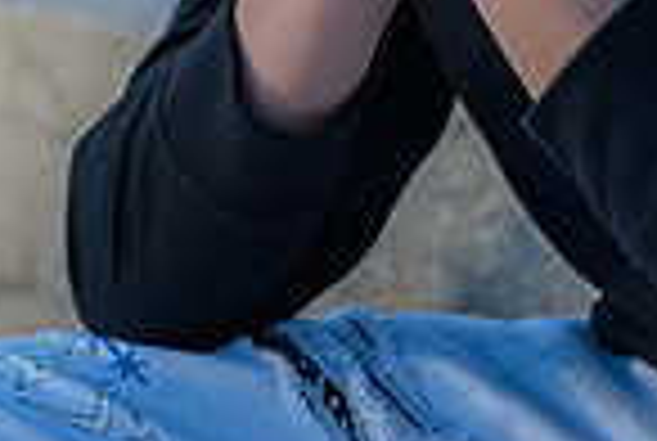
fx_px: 4499
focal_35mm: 246
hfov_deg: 8.3
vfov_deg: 5.5
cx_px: 621
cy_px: -394
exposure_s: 1/200
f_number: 3.2
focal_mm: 62
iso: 31
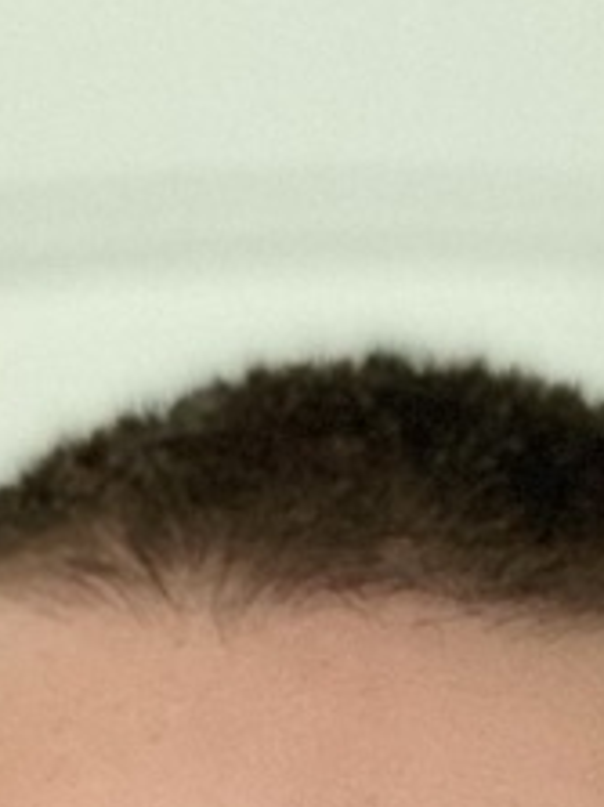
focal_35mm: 148
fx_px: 3446
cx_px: 324
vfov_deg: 11.6
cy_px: 1752
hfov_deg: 10.0
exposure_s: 1/30
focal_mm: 2.71
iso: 640
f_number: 2.2
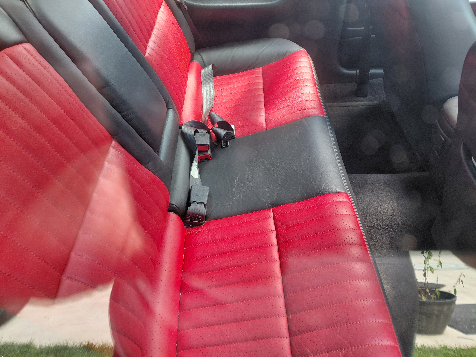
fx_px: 344
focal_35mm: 25
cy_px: 178
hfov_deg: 69.4
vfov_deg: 54.9
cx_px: 238
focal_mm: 4.69
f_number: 1.8
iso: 160
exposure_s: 1/100
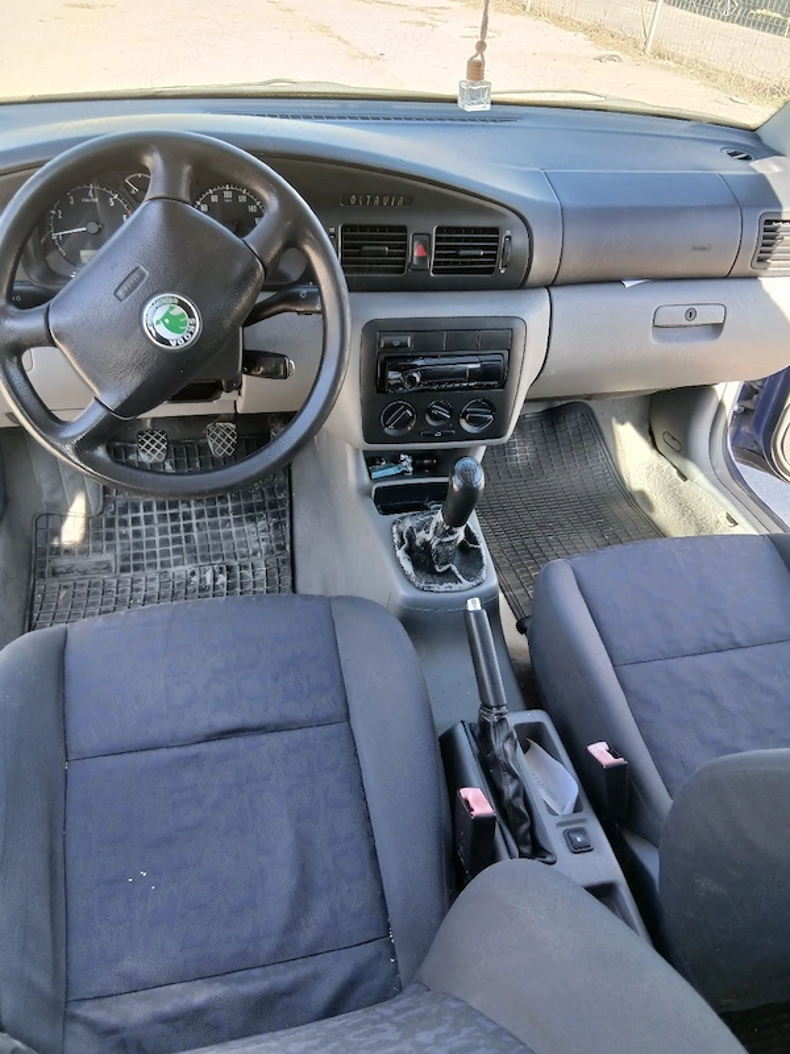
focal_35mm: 26
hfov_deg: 53.1
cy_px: 527
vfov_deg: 67.3
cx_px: 395
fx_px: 791
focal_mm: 3.98
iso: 64
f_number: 1.8
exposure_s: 1/50.3
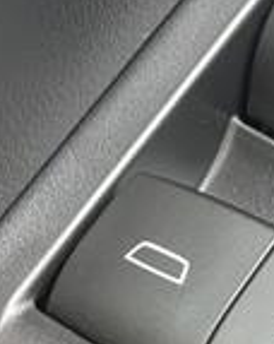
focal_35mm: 214
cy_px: 101
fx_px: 2174
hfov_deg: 7.1
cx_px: 445
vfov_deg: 9.0
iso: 1007
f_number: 1.68
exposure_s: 1/556
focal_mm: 6.9
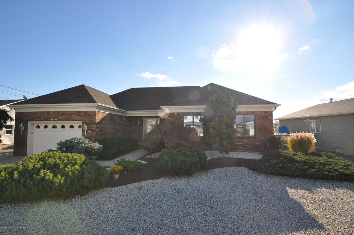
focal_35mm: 16
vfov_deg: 71.9
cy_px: 118
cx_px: 177
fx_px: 162
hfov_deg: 95.0
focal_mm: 11
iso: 200
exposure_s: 1/200
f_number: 10
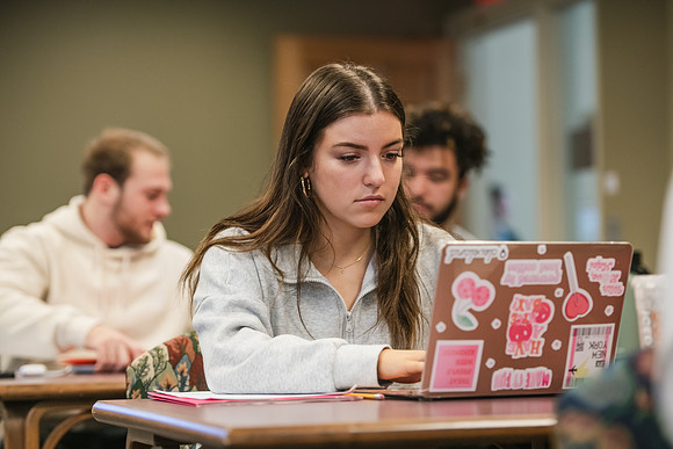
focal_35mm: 116
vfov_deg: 11.8
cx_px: 336
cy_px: 224
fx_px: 2169
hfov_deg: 17.6
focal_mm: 116
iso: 1600
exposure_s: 1/200
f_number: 3.2
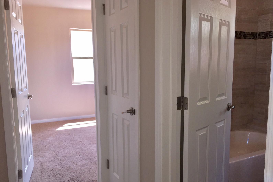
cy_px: 99
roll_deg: +0.2
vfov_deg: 42.3
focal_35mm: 31
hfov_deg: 60.3
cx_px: 137
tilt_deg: -7.5
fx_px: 235
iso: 32
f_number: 2.2
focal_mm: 4.15
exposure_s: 1/50
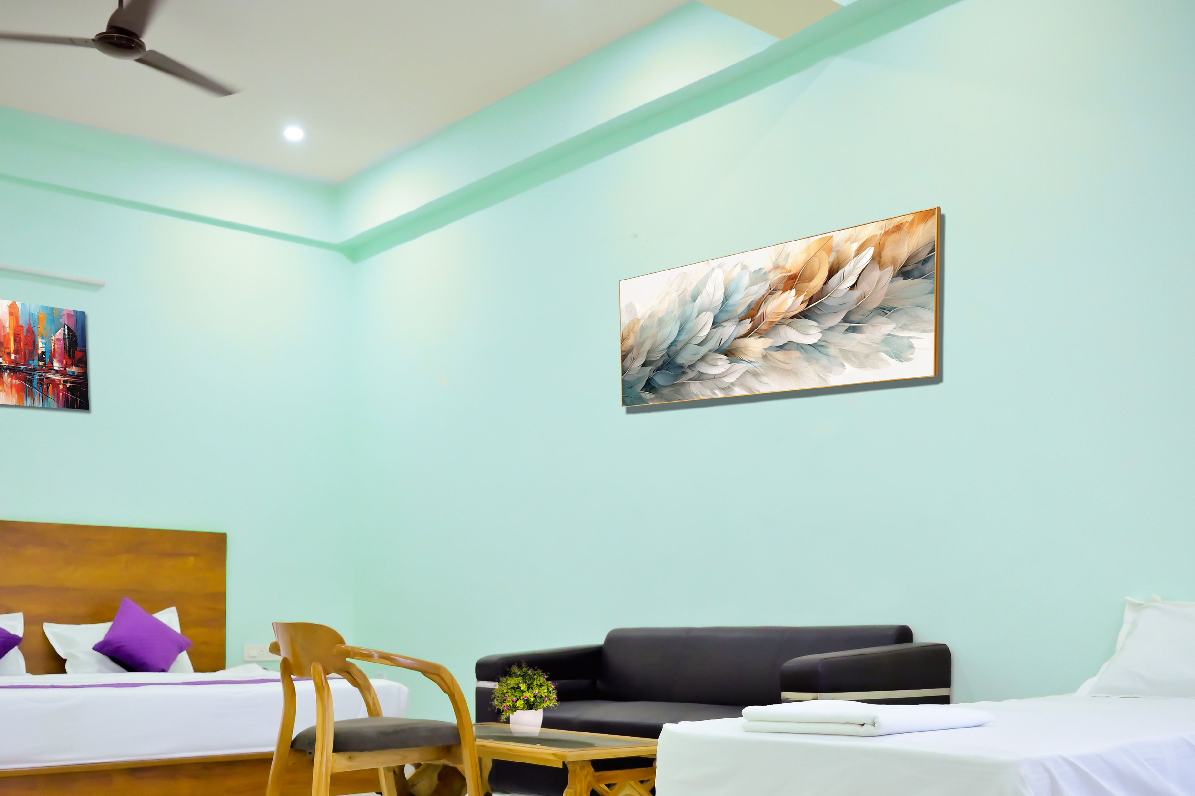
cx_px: 567
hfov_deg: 49.5
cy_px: 553
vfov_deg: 33.8
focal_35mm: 39
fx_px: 1294
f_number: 4
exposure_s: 1/200
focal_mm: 24
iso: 2000
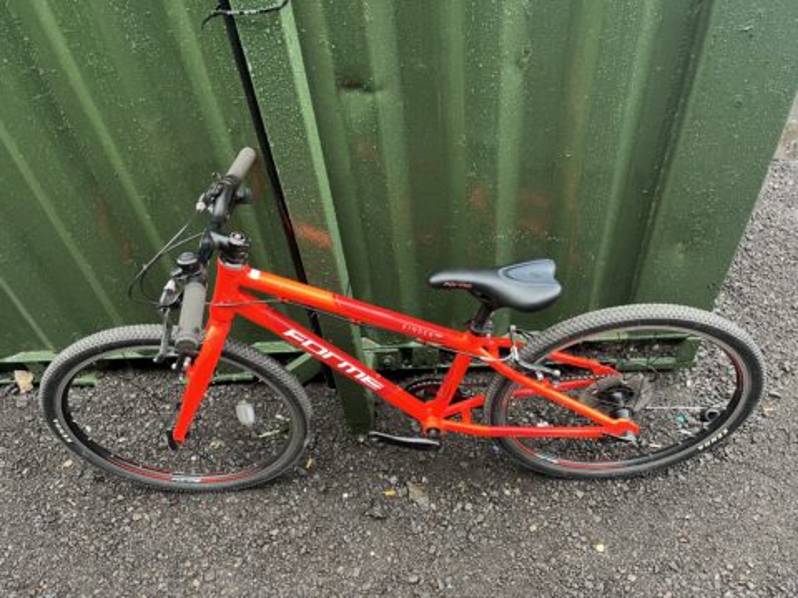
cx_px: 399
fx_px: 599
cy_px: 299
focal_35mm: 26
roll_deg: +7.7
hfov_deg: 67.3
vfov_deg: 53.1
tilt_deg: -44.2
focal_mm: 5.1
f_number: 1.6
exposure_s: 1/71
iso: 125
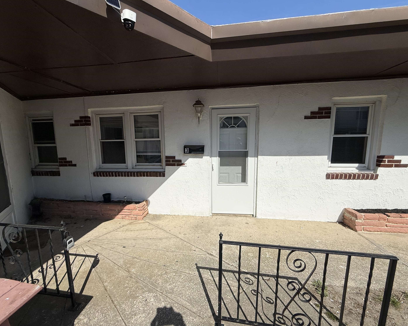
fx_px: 181
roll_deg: +1.2
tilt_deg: -7.7
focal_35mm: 15
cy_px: 164
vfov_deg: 84.0
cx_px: 194
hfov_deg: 96.7
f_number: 2.2
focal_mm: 2.22
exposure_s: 1/5155
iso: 64
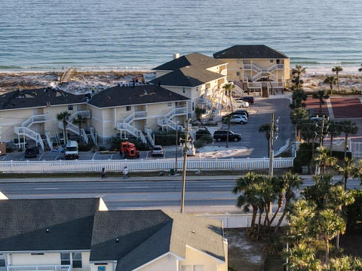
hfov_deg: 24.3
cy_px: 147
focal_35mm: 80
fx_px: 837
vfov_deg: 18.4
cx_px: 245
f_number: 2.8
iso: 100
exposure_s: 1/500
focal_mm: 4.5
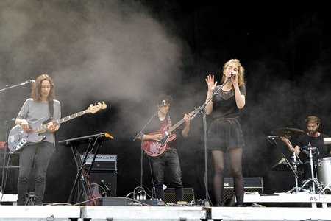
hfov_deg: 46.4
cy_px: 110
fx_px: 386
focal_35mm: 42
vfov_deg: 31.9
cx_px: 166
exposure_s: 1/200
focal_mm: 42
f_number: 4.5
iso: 1600
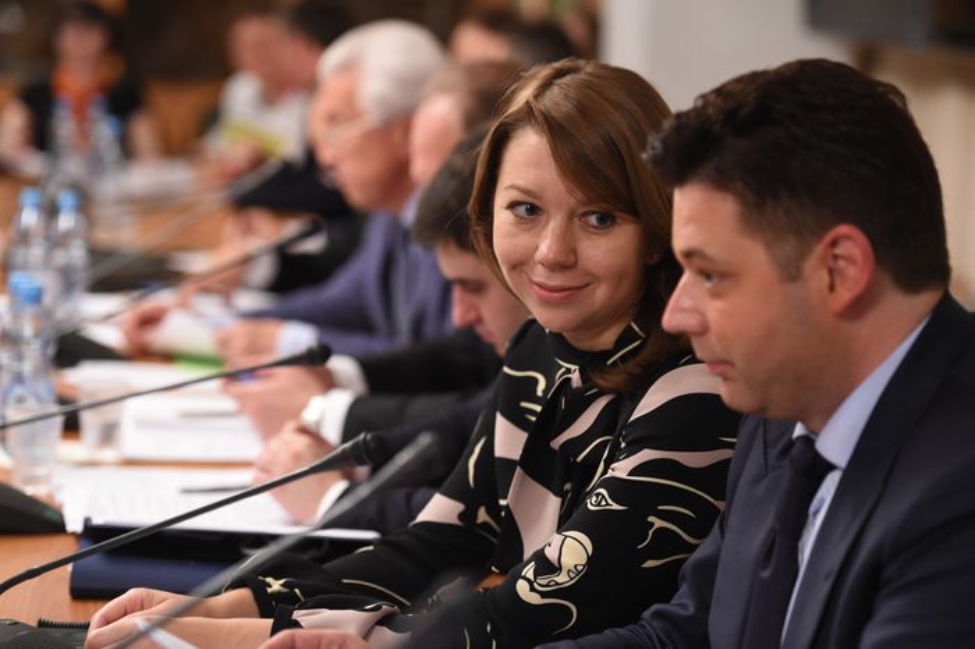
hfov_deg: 17.6
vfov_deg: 11.8
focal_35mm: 116
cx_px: 488
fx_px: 3140
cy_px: 324
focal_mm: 116
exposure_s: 1/250
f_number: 3.2
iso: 5000
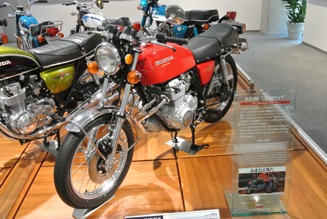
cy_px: 110
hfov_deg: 55.7
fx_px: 309
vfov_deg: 39.0
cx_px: 164
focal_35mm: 34
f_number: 7.1
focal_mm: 12.7
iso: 800
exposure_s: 1/15
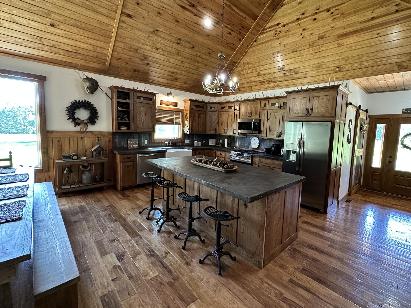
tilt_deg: -5.0
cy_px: 147
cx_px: 230
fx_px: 190
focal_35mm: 16
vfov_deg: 78.1
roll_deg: -2.8
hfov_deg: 94.1
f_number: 2.2
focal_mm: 2.22
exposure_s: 1/60
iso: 400
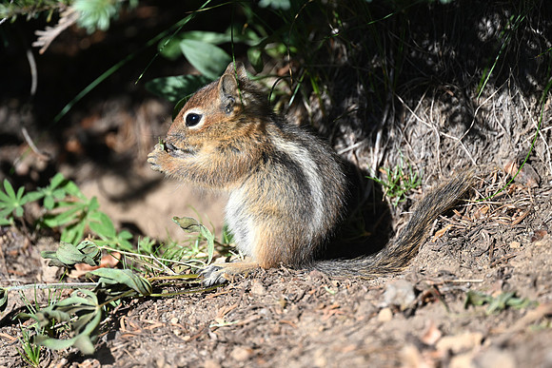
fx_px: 12269
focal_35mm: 800
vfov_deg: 1.7
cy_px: 184
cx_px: 276
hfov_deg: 2.6
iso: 280
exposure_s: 1/800
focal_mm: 800
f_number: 6.3
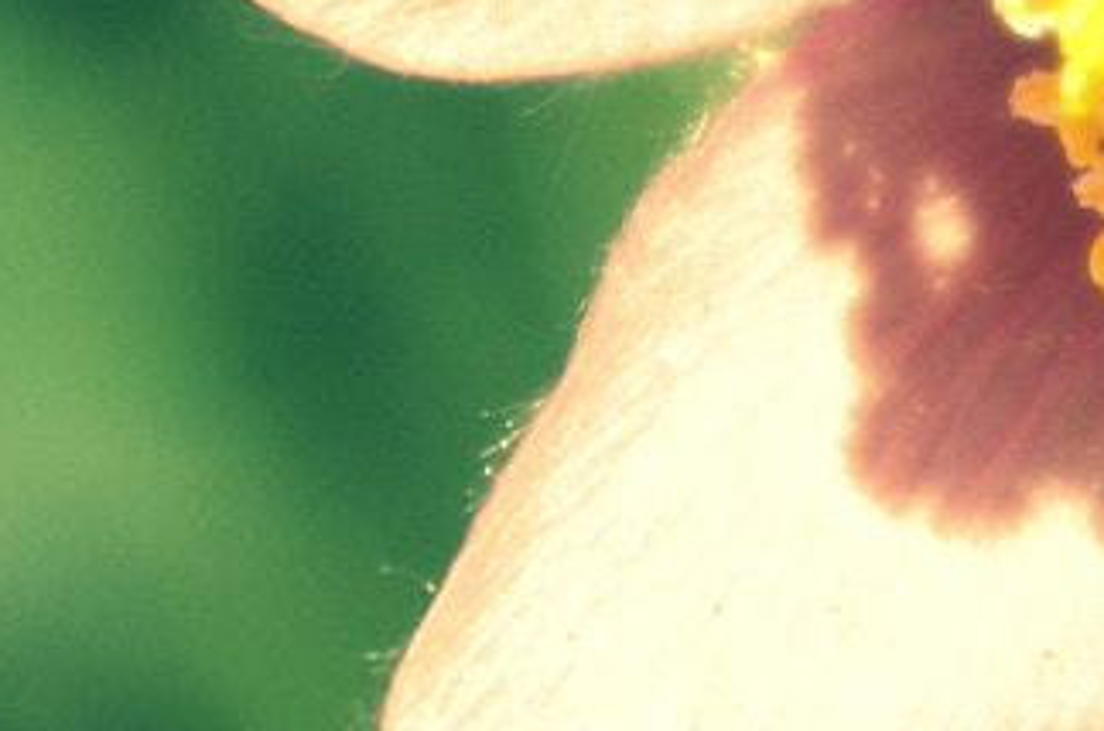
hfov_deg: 4.0
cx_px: 1442
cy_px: -34
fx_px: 15915
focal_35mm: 520
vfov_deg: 2.6
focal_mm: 55
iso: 200
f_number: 7.1
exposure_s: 1/800
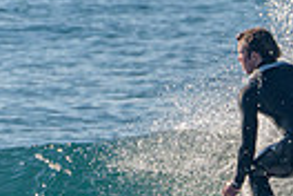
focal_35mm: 2682
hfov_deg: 0.8
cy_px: 178
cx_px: 283
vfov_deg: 0.5
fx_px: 21827
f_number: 5.6
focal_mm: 500
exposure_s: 1/2000
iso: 200
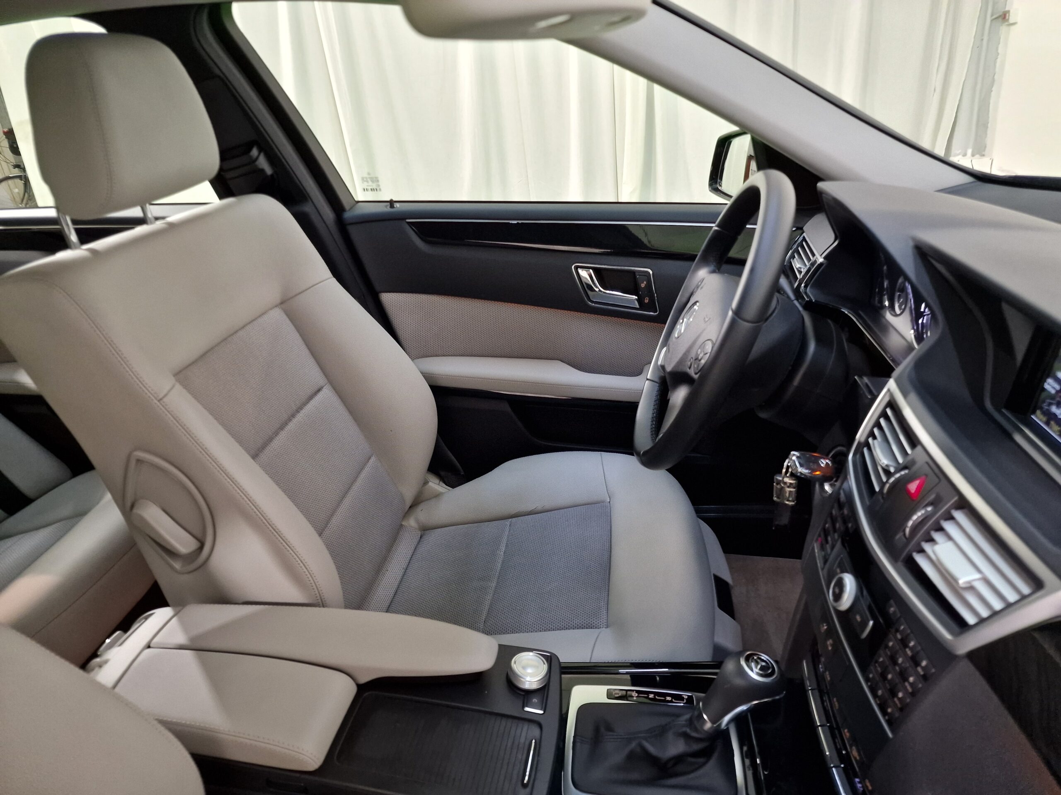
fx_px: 705
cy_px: 398
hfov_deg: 73.9
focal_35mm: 23
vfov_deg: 58.9
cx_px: 530
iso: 320
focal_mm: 6.4
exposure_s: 1/50
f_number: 1.8
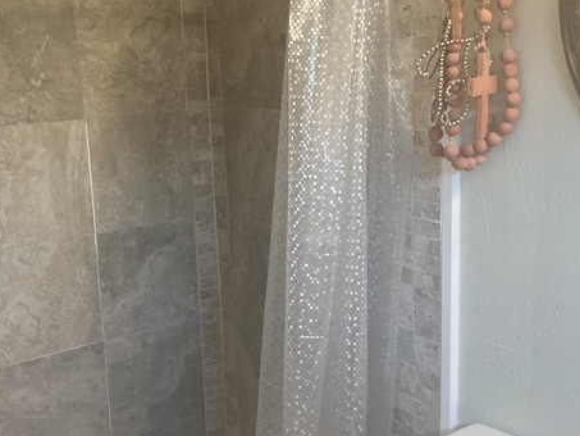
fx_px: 687
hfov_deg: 45.1
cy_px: 203
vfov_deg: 35.1
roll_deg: +3.4
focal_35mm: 41
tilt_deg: -9.9
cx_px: 196
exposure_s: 1/60
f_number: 1.8
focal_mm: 3
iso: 100
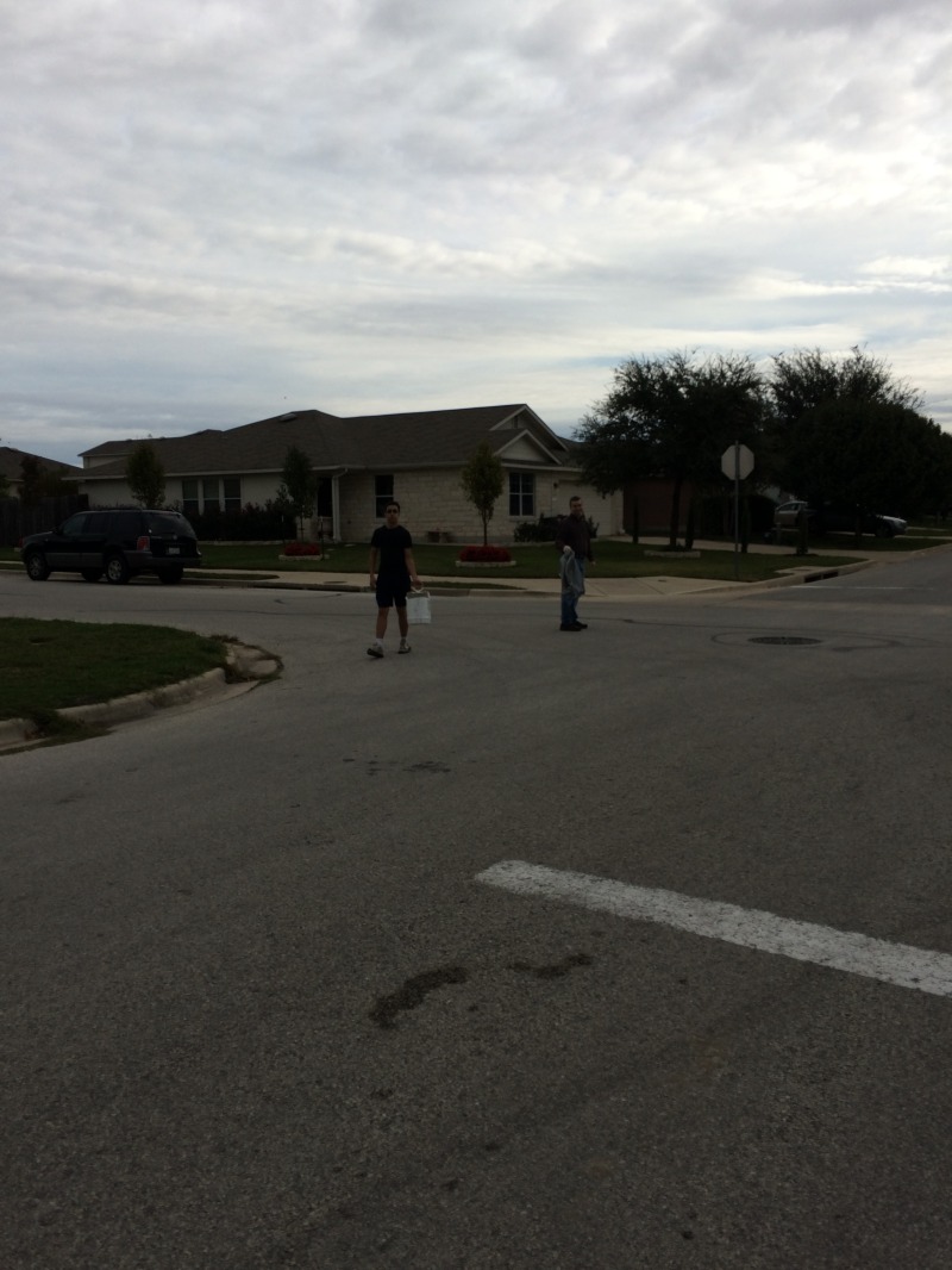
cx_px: 476
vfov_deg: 61.6
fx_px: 1063
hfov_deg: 48.2
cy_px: 635
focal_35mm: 29
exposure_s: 1/1786
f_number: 2.2
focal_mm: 4.15
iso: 32
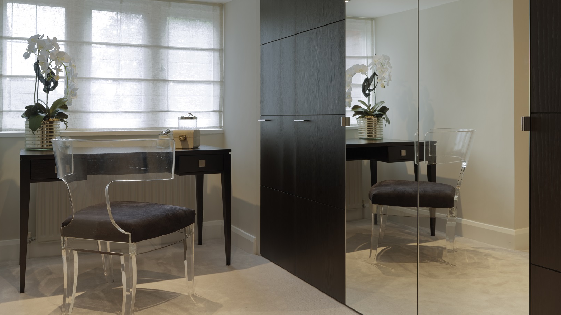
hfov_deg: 59.5
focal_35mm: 33
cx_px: 279
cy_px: 144
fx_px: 491
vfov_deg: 35.6
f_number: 16
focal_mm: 39
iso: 100
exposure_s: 8
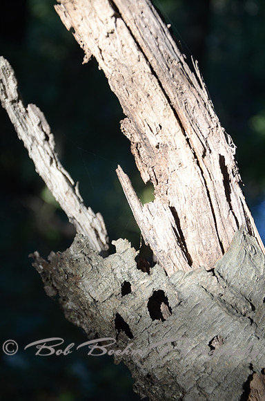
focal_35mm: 72
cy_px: 200
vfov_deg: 28.1
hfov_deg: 18.8
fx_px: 799
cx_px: 132
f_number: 5
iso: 250
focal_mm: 48
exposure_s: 1/50
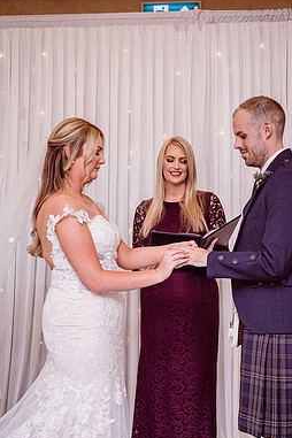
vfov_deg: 33.9
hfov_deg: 23.0
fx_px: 718
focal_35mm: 59
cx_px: 153
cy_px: 253
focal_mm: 50
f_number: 5.6
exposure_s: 1/100
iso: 400
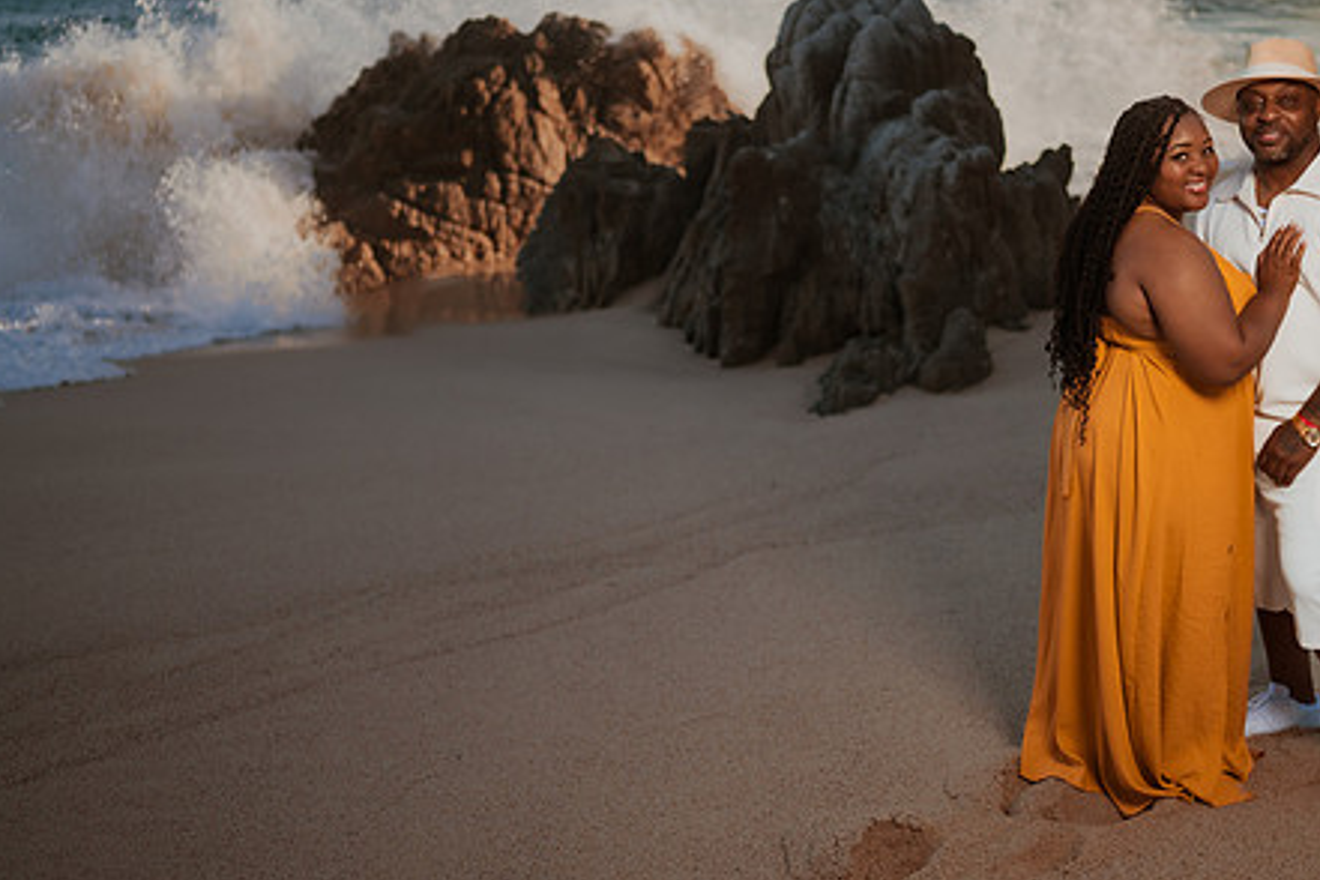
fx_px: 1687
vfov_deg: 29.2
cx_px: 802
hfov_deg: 42.5
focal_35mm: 46
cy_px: 358
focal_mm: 35
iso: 100
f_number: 1.8
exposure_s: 1/2500
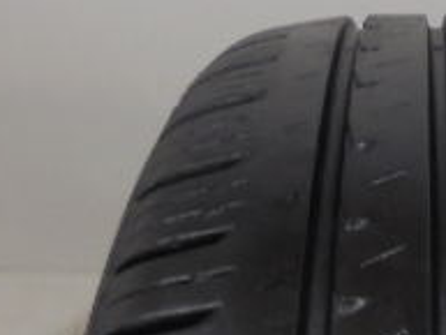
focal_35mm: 86
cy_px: 14
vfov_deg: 16.9
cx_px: 416
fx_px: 1109
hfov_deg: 22.1
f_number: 3.5
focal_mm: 4.6
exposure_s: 1/30
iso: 100
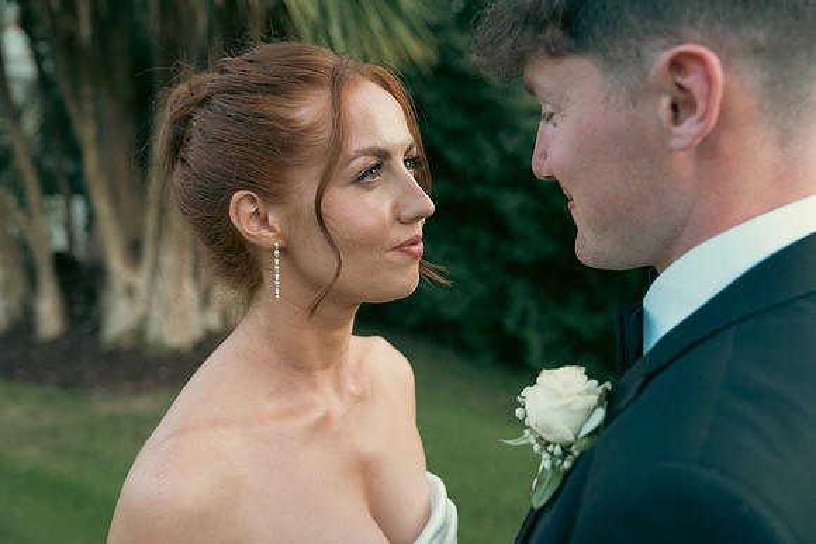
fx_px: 861
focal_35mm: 38
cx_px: 408
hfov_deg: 50.7
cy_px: 272
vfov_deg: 35.1
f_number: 3.5
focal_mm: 38
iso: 800
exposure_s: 1/200
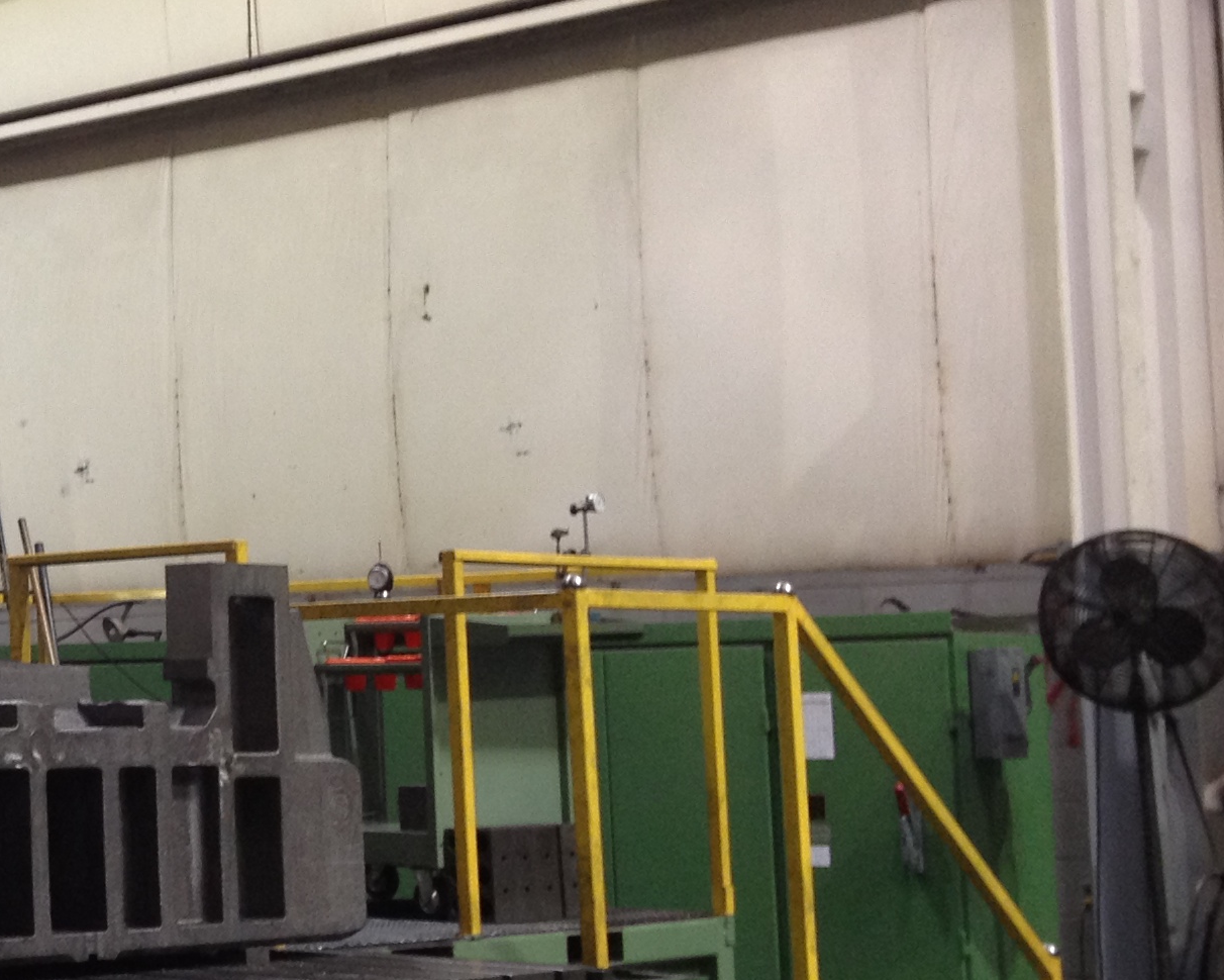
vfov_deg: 16.7
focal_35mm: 92
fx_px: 3333
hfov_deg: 19.1
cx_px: -398
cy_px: 459
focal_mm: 4.28
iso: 100
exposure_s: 1/20
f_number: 2.4
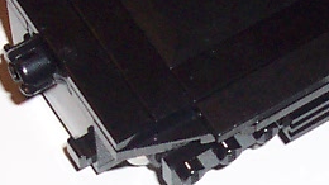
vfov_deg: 6.4
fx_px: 1622
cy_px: 265
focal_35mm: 186
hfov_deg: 11.5
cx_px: 259
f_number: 2.8
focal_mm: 5.6
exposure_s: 1/60
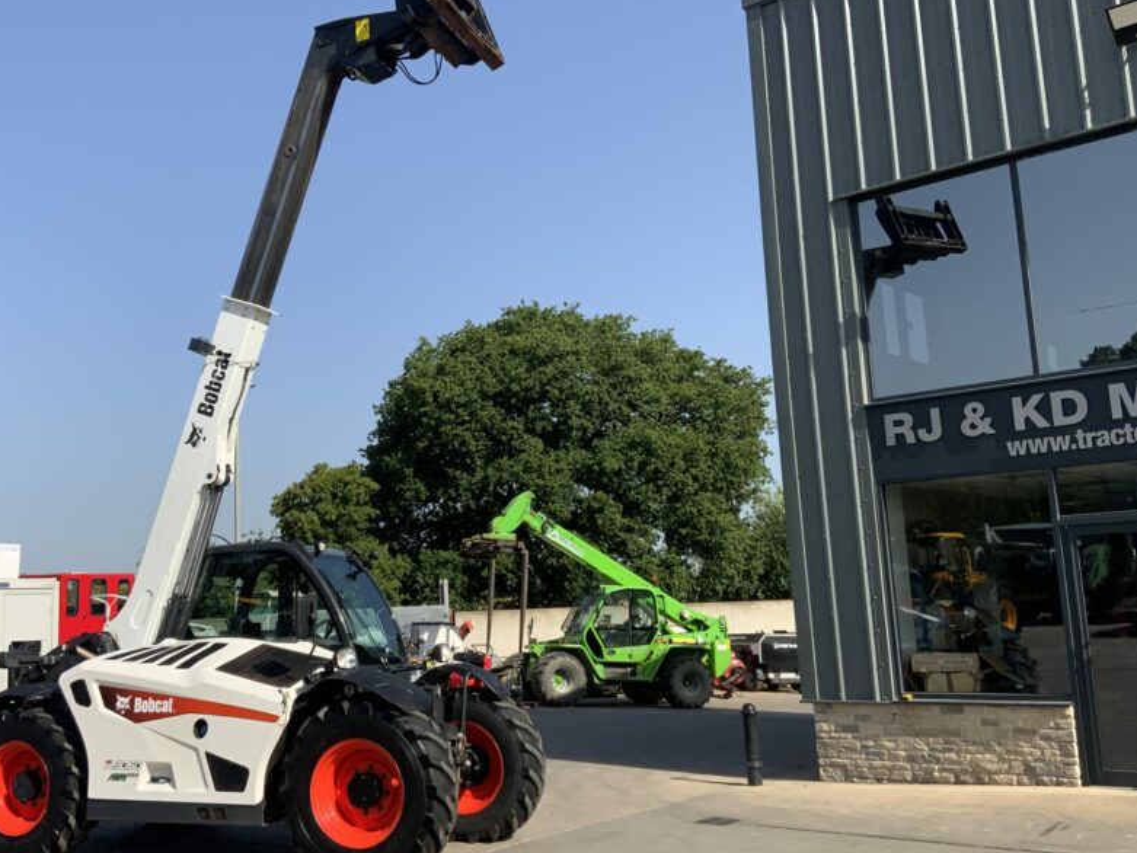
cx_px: 437
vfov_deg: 37.7
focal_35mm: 38
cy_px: 412
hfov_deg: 48.6
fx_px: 1248
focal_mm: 3
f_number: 1.8
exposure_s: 1/1984
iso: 16
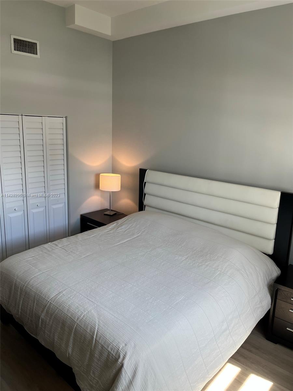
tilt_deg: -11.6
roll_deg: -0.5
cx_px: 146
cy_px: 196
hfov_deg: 53.1
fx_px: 293
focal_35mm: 26
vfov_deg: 67.3
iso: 40
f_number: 1.6
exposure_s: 1/120
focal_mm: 5.1
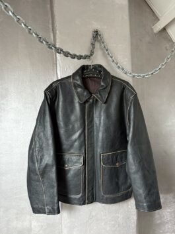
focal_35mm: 24
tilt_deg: +1.2
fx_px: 162
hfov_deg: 56.8
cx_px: 88
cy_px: 117
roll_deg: -0.5
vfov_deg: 71.6
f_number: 1.78
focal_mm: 6.76
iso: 640
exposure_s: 1/60
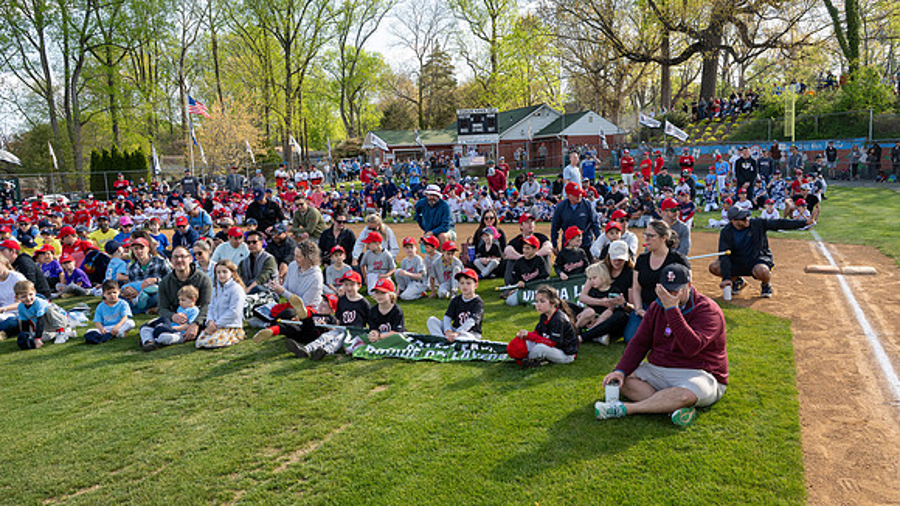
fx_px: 682
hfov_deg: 66.8
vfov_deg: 40.7
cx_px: 475
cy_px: 243
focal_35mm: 29
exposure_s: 1/250
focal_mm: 25.5
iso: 320
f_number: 8
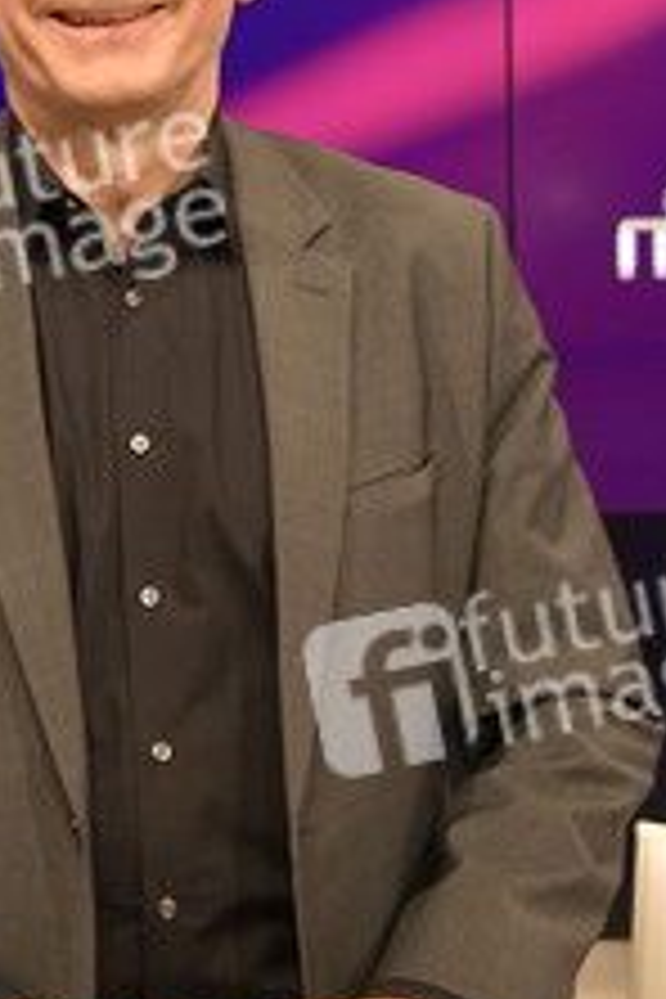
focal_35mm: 63
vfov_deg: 31.9
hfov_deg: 21.3
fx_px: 1748
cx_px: 126
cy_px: 446
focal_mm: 35
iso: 2000
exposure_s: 1/200
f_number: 5.6
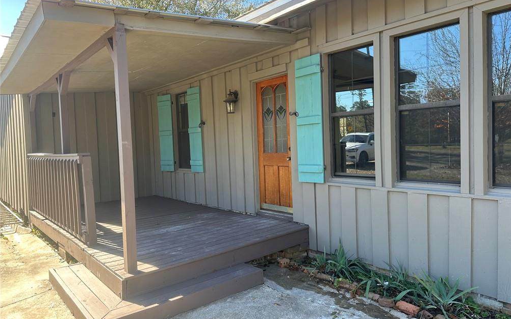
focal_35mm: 26
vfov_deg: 47.6
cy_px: 159
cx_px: 261
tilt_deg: -3.2
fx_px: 362
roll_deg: +1.2
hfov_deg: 70.4
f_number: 1.78
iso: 80
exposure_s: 1/469
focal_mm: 6.86
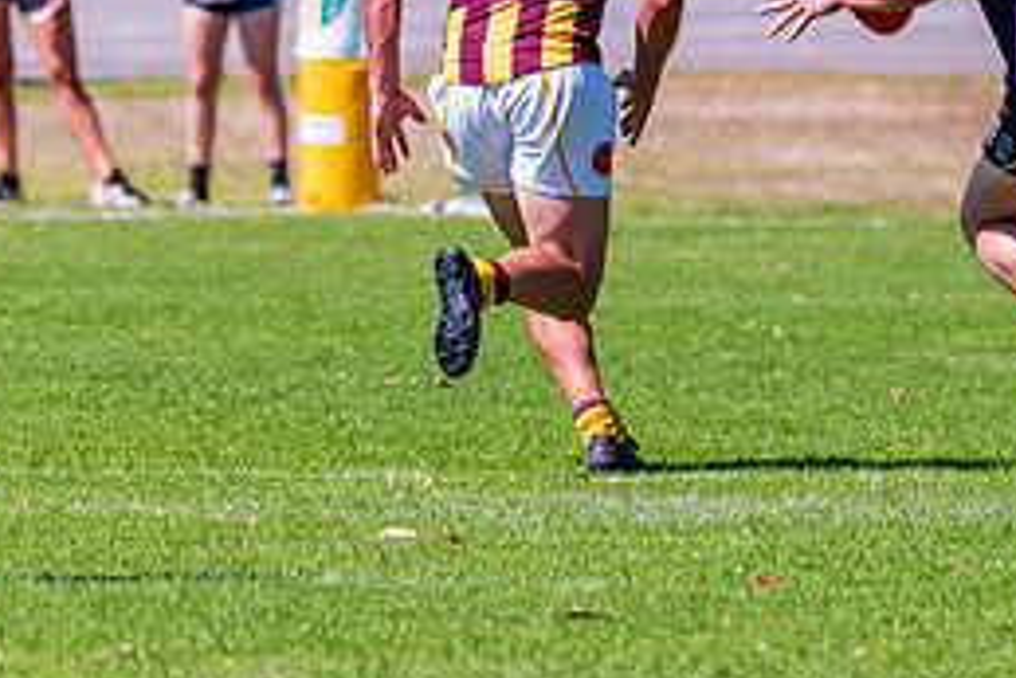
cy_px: 0
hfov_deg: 2.2
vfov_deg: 1.5
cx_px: 921
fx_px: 26091
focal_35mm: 924
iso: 800
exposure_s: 1/2500
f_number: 5.6
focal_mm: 320
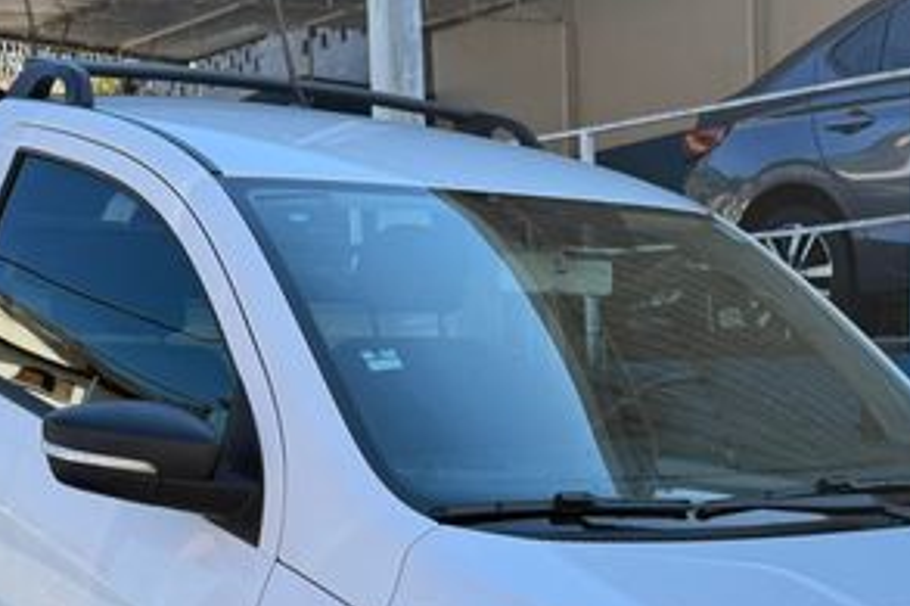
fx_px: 1743
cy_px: 743
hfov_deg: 29.2
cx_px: 528
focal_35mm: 69
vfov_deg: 18.6
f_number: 1.78
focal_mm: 6.76
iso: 100
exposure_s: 1/2370
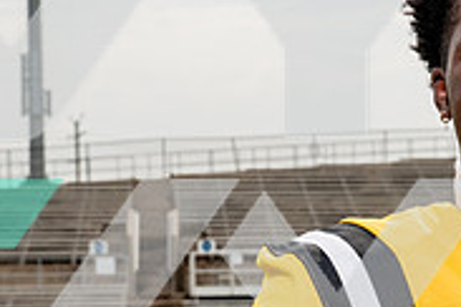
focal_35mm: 127
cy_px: 313
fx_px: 1626
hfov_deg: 15.9
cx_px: 441
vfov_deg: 10.7
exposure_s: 1/250
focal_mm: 40
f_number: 8
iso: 100
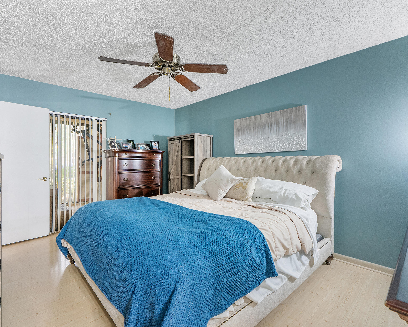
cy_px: 164
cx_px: 201
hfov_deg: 89.6
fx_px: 205
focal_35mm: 17
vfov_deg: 77.0
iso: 800
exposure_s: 1/6
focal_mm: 10
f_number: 6.3
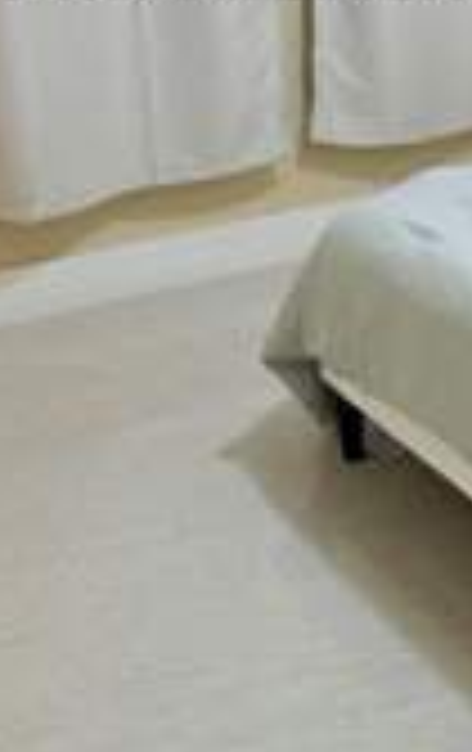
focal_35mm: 73
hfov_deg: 14.4
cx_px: 984
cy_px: -14
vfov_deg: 26.5
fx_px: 1496
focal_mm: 6.76
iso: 250
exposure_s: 1/60
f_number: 1.78
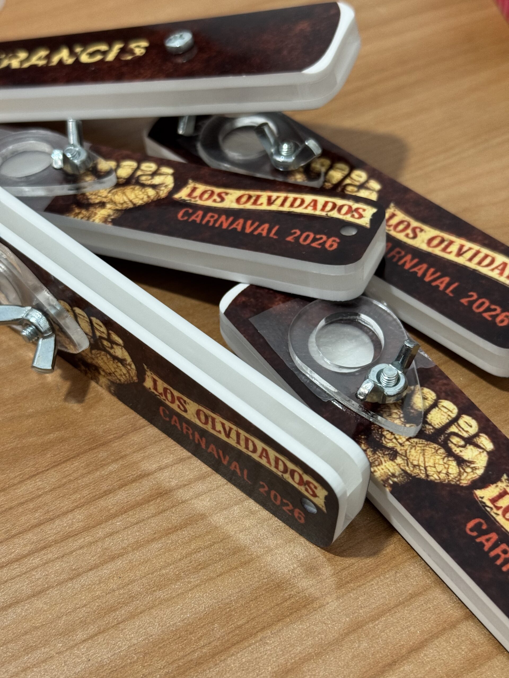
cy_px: 339
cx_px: 254
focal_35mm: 48
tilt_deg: -49.6
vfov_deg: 39.7
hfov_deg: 30.3
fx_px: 941
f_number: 1.78
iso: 250
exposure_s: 1/50
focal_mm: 6.76
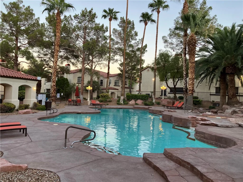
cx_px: 122
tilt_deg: +1.6
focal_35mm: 28
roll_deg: -2.3
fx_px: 197
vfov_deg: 49.7
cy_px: 91
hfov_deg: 63.4
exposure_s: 1/120
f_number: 1.8
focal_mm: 3.99
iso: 80
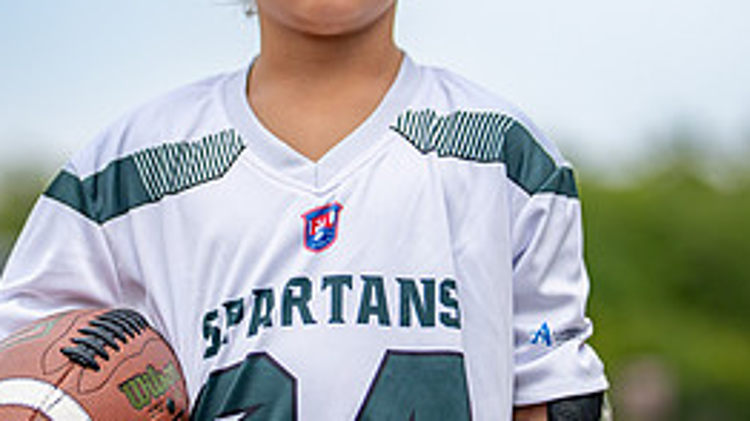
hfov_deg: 14.6
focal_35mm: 147
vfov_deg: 8.2
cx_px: 349
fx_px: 2922
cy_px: 110
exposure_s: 1/2000
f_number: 1.2
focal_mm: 50
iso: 250
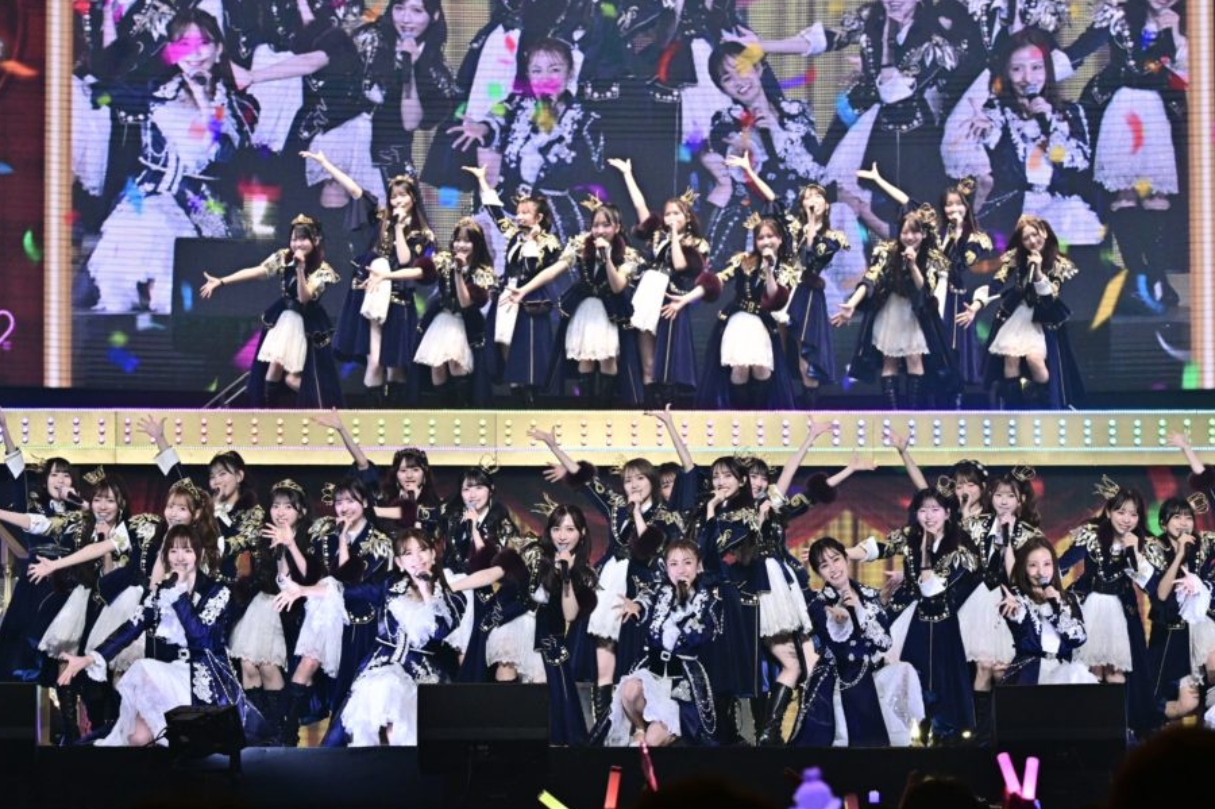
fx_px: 5565
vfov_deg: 8.3
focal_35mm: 165
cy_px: 424
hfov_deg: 12.5
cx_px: 655
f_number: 7.1
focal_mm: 145
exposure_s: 1/1000
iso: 4000
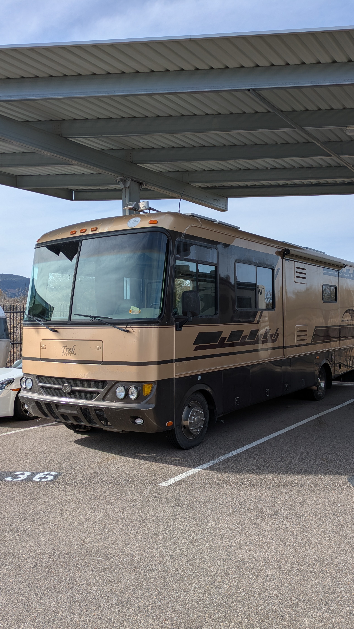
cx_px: 204
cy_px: 320
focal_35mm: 28
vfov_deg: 67.9
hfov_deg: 41.4
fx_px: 467
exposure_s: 1/2092
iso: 52
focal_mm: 5.43
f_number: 1.89
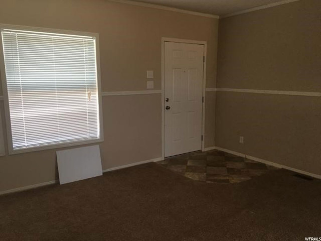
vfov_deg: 48.2
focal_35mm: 29
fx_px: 269
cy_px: 120
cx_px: 160
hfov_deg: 61.7
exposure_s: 1/30
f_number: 2.2
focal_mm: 4.15
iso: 40
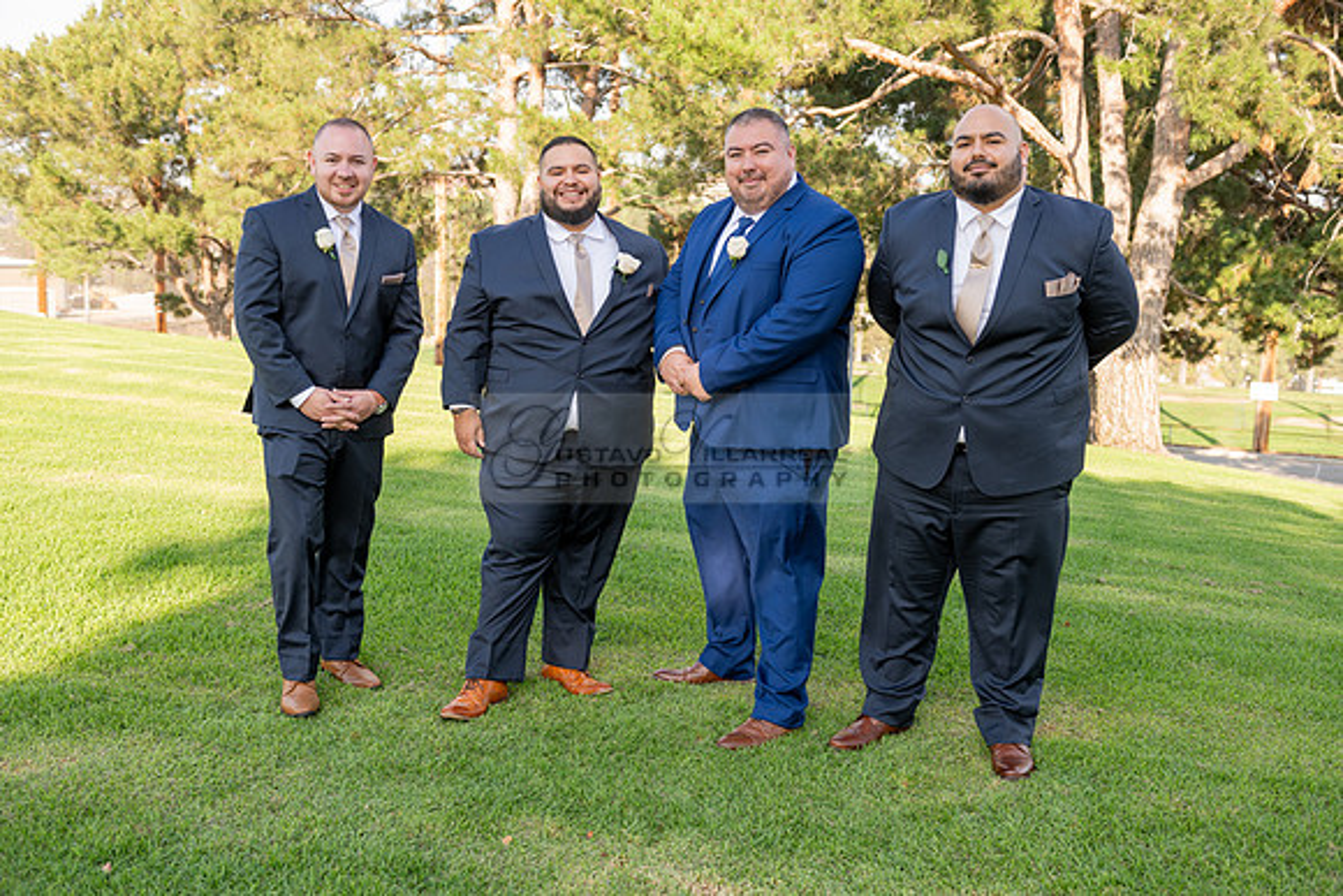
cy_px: 448
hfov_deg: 50.7
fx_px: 1418
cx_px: 672
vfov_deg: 35.1
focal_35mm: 38
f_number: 4
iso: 80
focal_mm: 38
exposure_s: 1/160
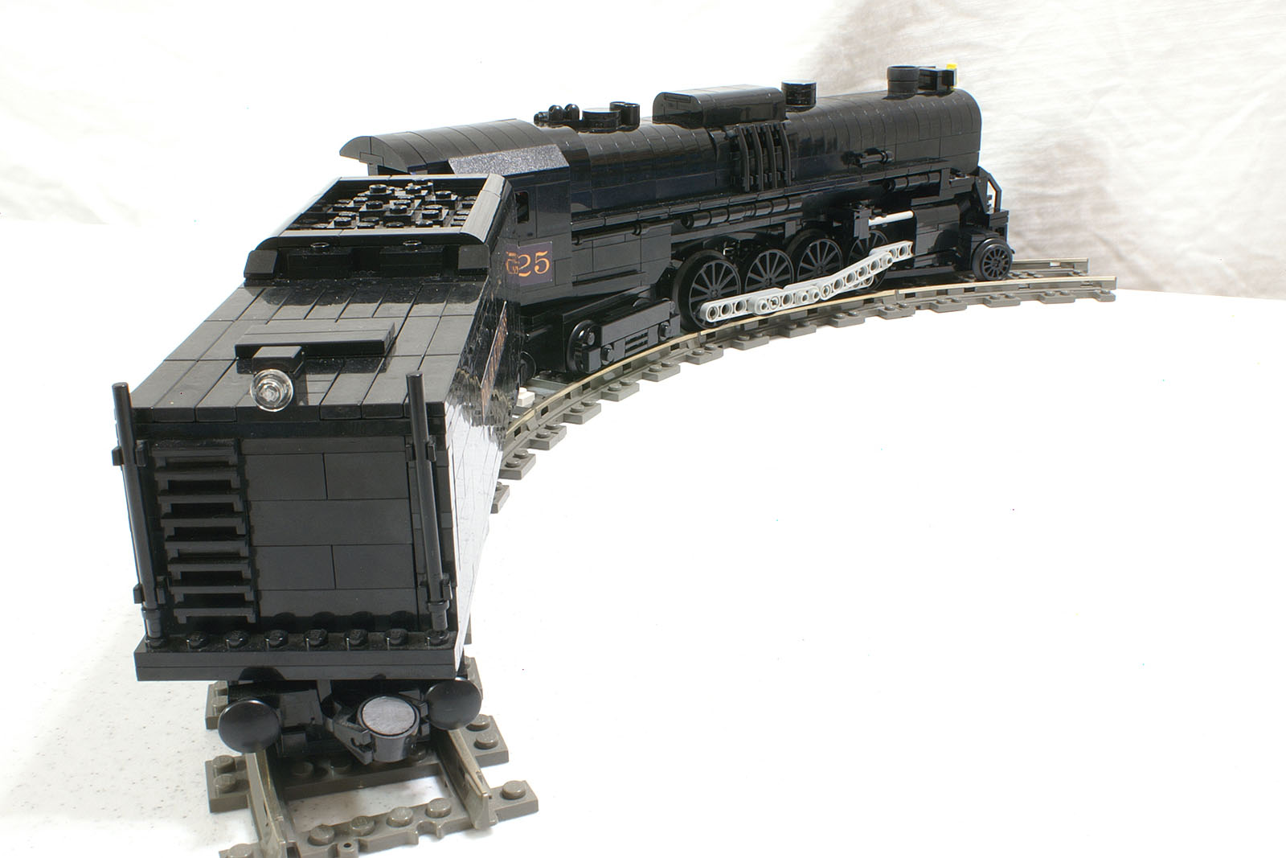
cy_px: 429
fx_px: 1179
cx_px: 643
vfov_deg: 40.0
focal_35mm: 33
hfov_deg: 57.2
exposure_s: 10
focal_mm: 22
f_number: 25
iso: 100
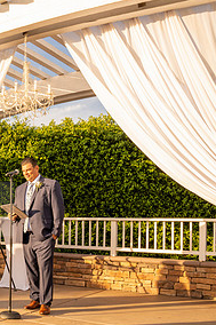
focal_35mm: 49
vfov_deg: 40.0
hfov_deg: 23.5
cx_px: -82
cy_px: 209
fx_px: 442
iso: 250
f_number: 8
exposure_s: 1/100
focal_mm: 24
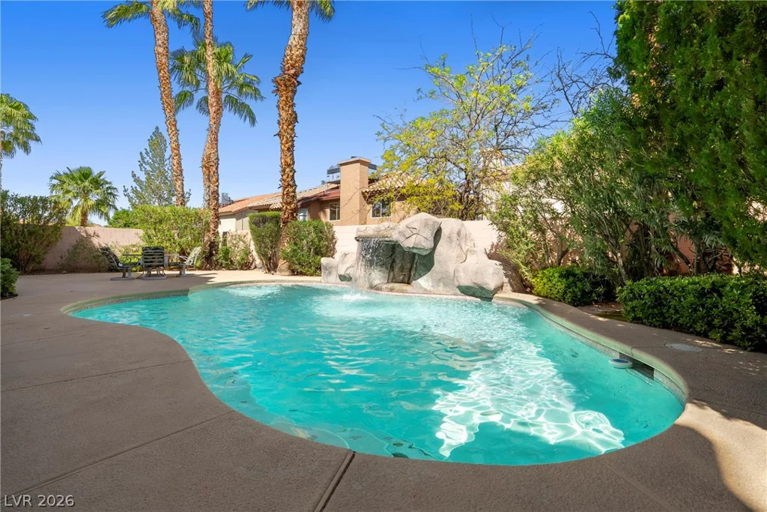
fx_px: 341
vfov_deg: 73.8
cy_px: 256
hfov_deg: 96.7
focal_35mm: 16
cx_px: 384
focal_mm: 16
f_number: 9
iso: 800
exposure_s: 1/250
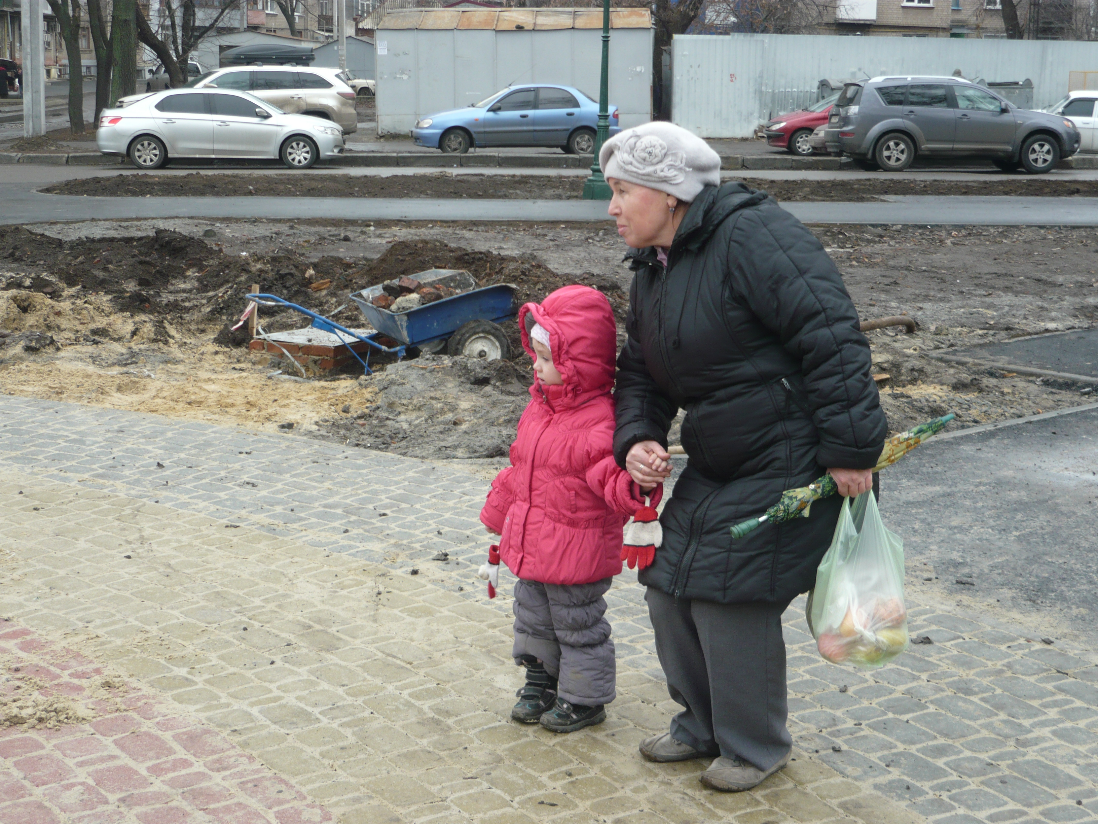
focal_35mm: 47
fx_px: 1491
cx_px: 549
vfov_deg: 30.9
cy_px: 412
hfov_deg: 40.4
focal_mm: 7.8
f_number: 3.1
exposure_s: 1/40
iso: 100
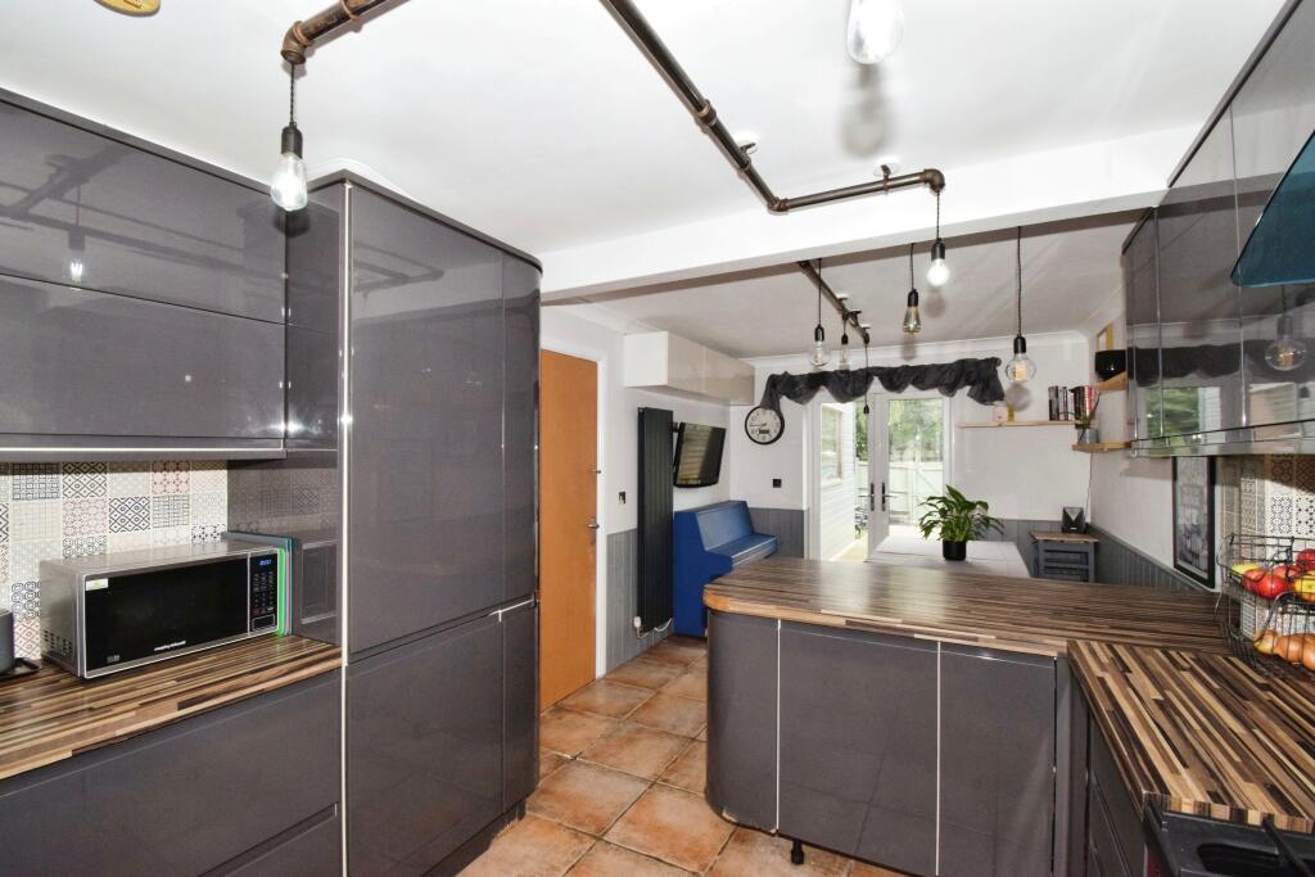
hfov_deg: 100.4
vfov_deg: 77.3
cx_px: 658
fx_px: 548
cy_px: 438
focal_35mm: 15
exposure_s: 1/60
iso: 1000
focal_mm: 10
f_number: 13
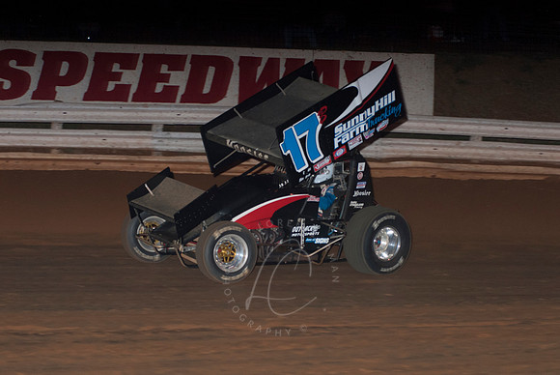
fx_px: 1869
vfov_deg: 11.4
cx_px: 280
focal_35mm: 120
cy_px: 188
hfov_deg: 17.0
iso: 400
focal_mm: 80
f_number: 4.5
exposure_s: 1/400
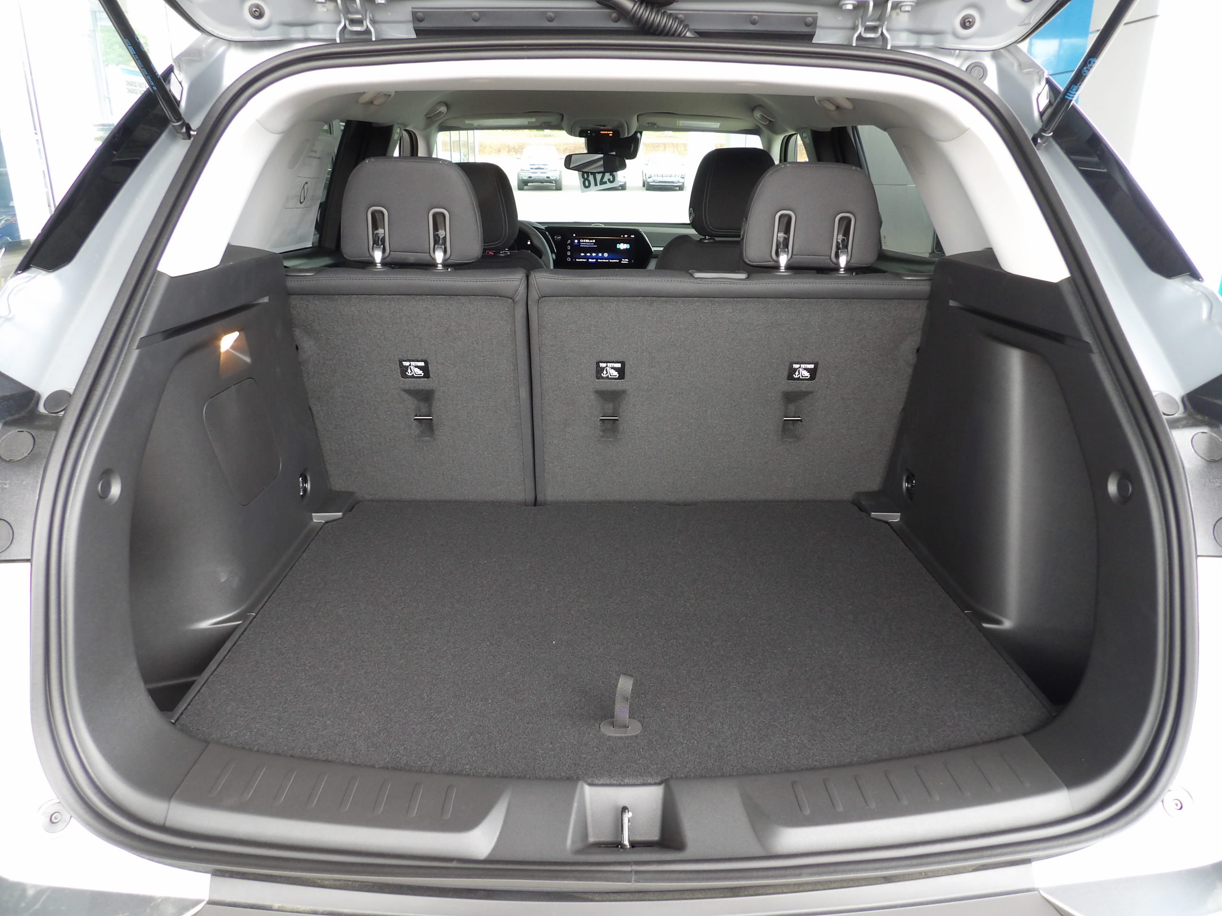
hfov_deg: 71.6
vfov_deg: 56.8
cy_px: 458
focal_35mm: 24
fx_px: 847
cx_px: 611
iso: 131
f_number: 3.2
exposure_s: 1/33
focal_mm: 4.3
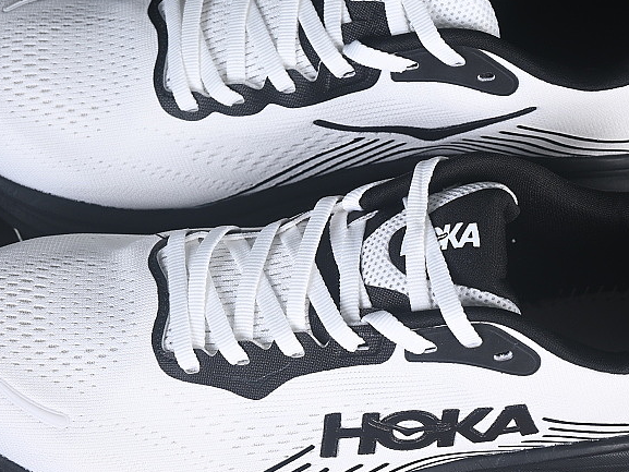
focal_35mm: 135
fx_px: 2454
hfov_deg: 14.6
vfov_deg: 11.0
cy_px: 250
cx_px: 348
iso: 160
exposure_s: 1/80
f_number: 7.1
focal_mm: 50
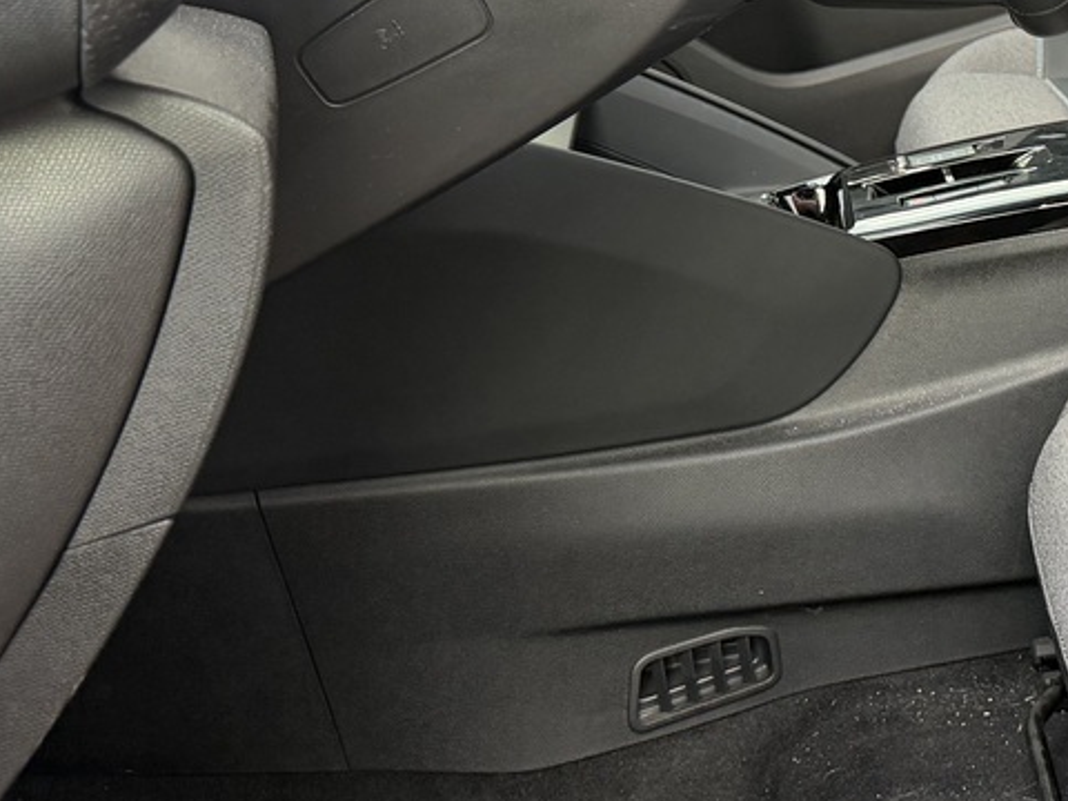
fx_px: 2221
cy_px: 24
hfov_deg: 24.6
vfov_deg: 19.9
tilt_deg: -14.8
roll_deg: +5.2
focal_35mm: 72
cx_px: 1262
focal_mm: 6.76
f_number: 1.78
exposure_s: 1/98
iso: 200
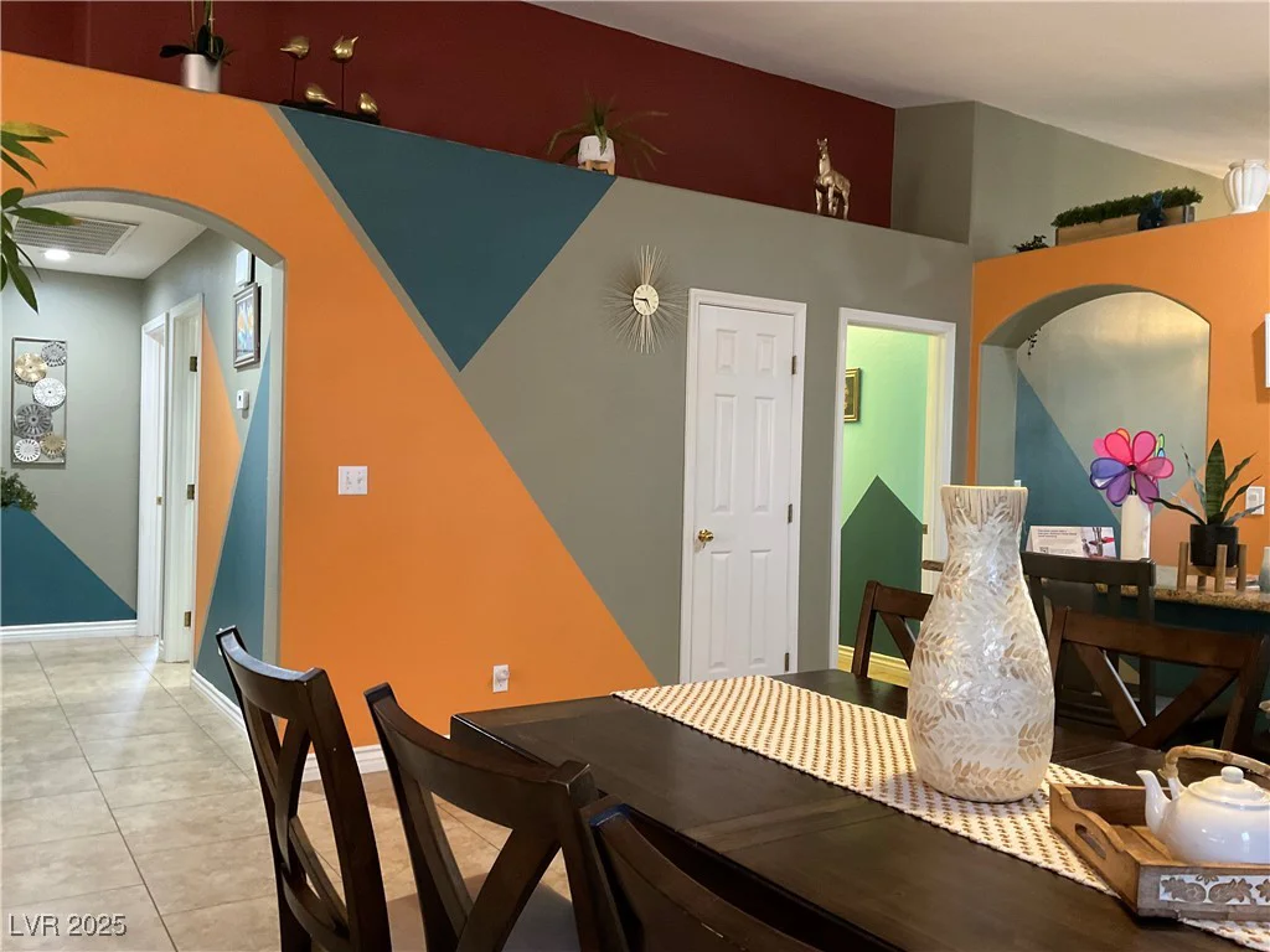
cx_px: 635
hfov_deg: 61.7
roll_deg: -1.5
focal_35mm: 29
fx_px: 1064
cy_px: 476
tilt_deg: -0.8
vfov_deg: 48.2
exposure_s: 1/40
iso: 200
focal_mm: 3
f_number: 1.8
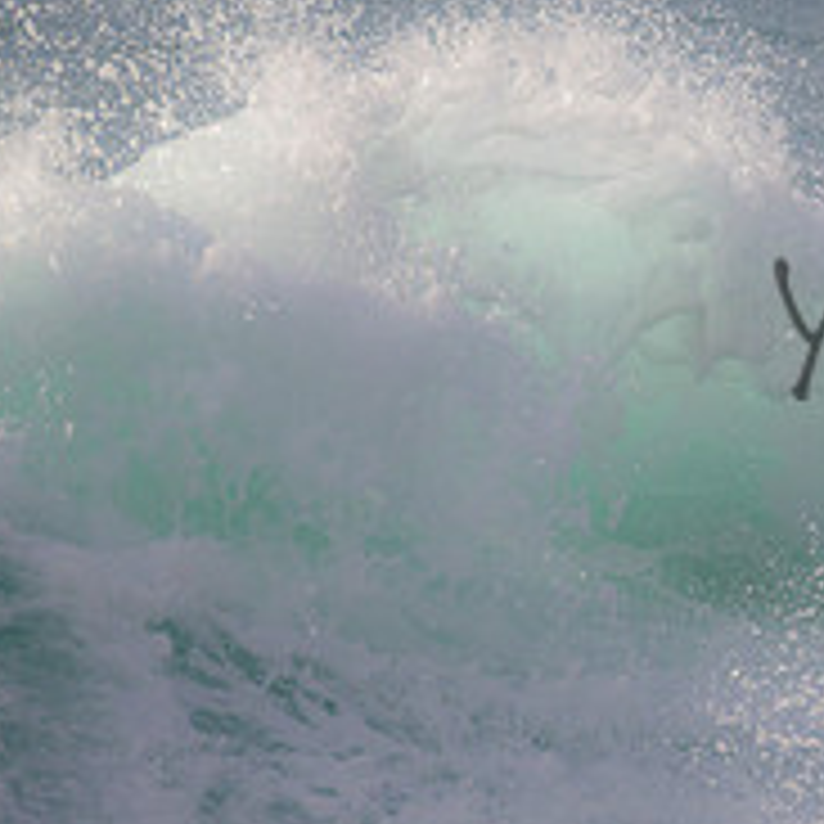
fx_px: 52166
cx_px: 1238
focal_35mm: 1937
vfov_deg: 0.9
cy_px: 290
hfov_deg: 0.9
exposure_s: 1/1600
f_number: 11
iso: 640
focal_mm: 720
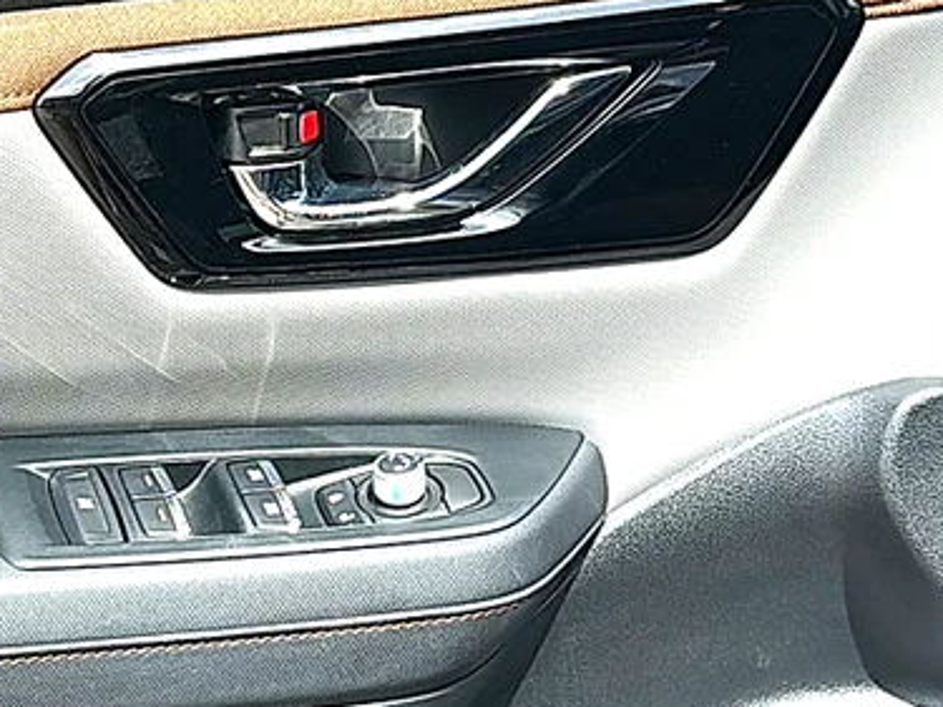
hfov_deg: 22.8
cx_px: 121
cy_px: 557
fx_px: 2288
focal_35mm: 84
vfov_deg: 17.4
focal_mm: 6.86
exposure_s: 1/1160
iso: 80
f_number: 1.78
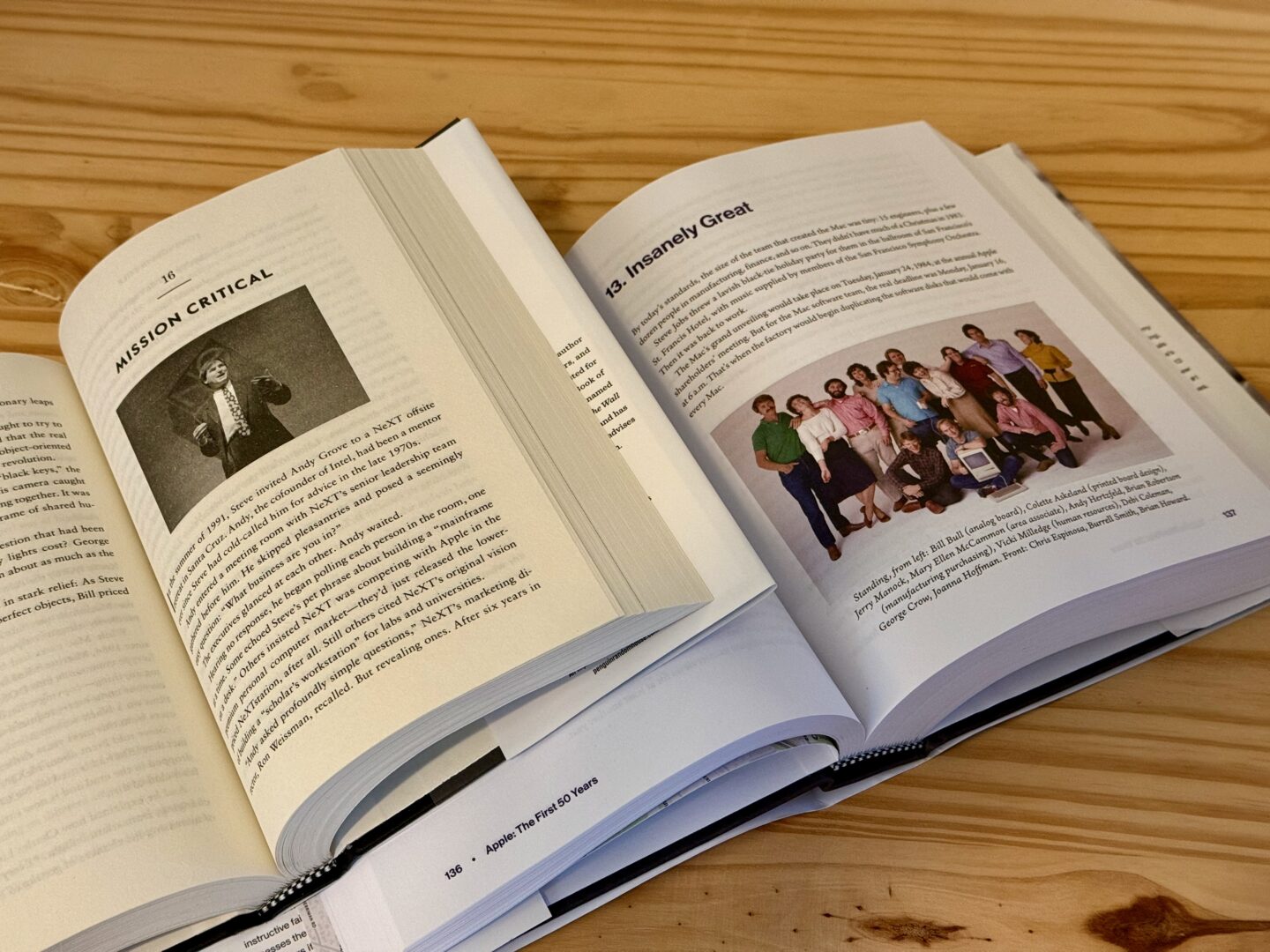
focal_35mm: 48
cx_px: 635
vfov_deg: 30.3
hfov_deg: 39.7
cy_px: 476
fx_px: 1761
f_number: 1.78
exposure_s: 1/60
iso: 250
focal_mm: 6.76
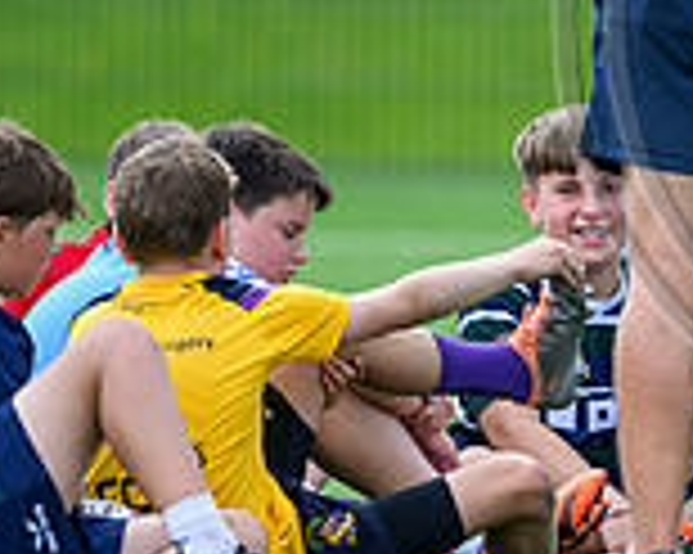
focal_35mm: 1670
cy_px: 49
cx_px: 1126
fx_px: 34230
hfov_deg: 1.2
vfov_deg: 0.9
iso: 160
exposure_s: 1/640
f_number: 3.2
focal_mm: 400
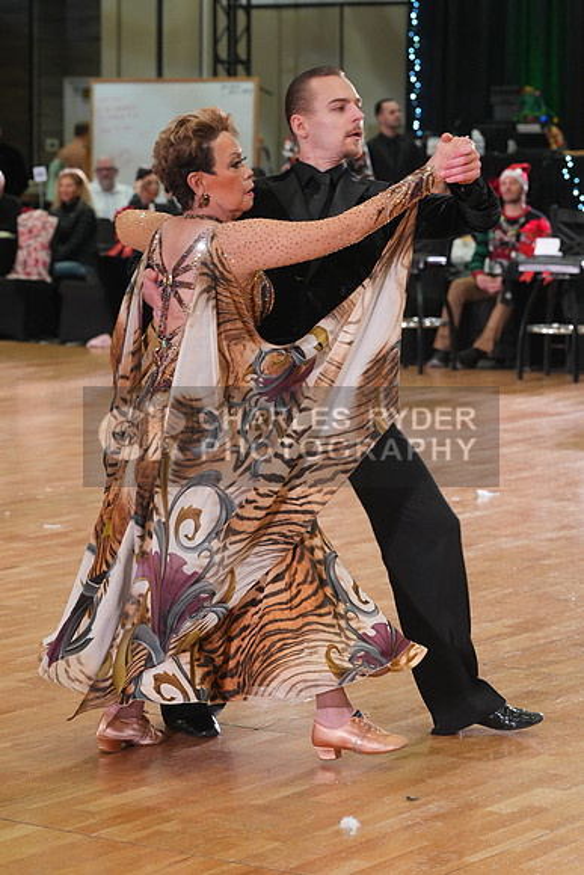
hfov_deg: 12.0
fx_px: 2772
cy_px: 438
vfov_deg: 17.9
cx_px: 292
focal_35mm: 114
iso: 4000
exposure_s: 1/200
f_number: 6.3
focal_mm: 114
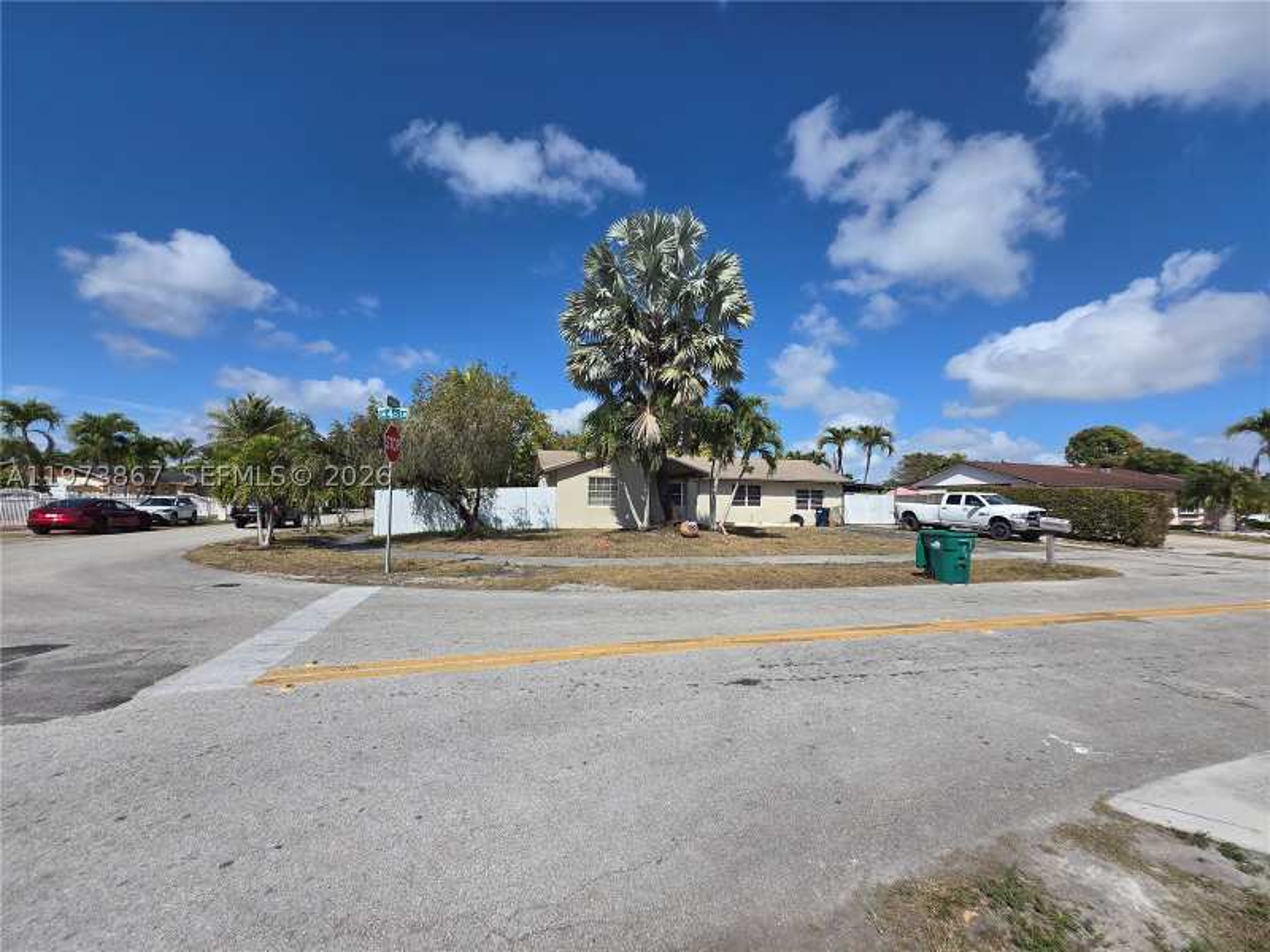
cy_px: 476
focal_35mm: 13
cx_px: 635
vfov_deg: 89.9
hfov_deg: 106.2
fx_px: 477
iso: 25
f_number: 2.2
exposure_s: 1/2000
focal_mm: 1.7
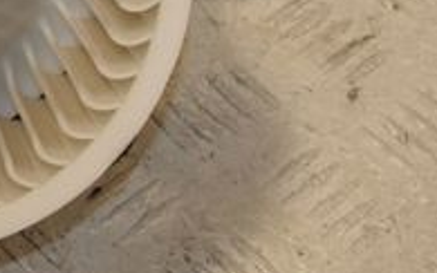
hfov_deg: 9.8
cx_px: -85
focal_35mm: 211
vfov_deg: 6.2
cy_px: -76
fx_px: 2514
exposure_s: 1/200
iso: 800
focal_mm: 42
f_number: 11
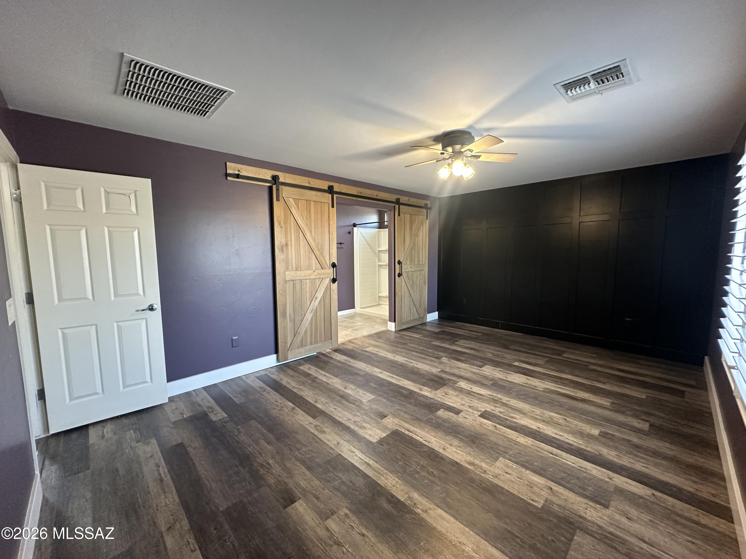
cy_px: 280
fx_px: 302
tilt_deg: -5.0
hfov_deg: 102.1
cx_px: 373
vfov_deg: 85.7
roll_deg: +0.3
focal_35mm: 14
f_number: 2.2
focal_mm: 2.22
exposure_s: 1/60
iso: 320
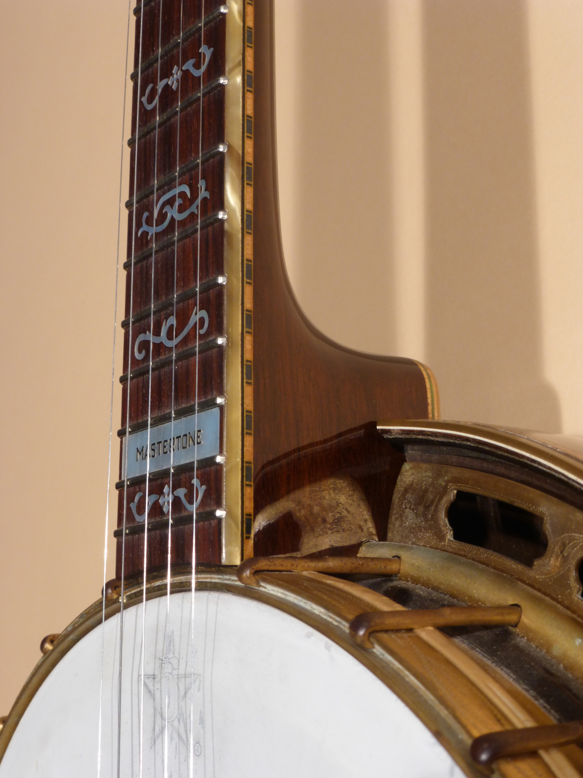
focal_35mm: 62
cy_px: 389
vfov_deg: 31.2
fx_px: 1392
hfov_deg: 23.7
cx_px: 292
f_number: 4.8
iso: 125
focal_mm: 11
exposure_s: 1/60
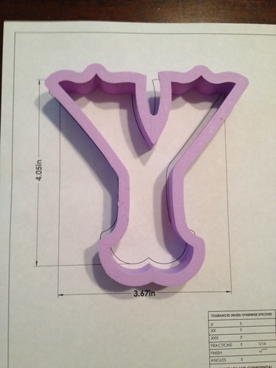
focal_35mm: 35
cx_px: 138
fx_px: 372
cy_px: 184
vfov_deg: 52.6
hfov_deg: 40.7
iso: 100
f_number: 2.4
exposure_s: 1/20
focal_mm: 4.28
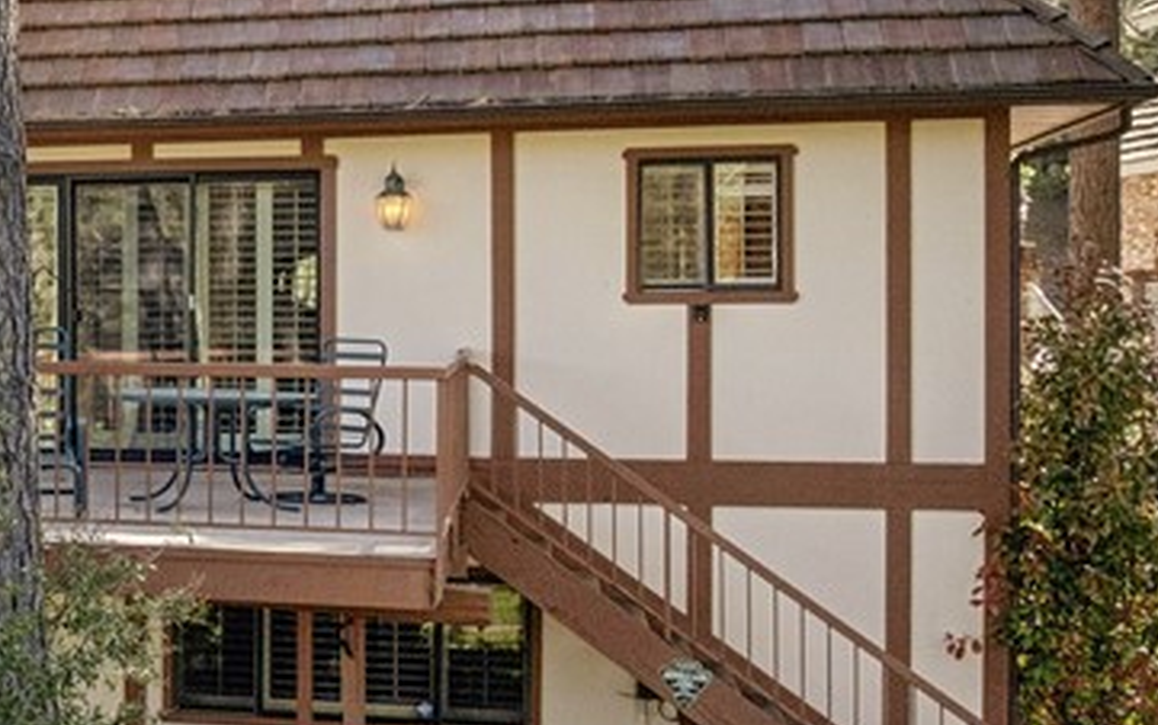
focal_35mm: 72
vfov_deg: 18.1
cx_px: -263
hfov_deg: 25.4
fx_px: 2273
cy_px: 324
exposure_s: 1/40
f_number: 2.8
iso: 100
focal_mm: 12.3
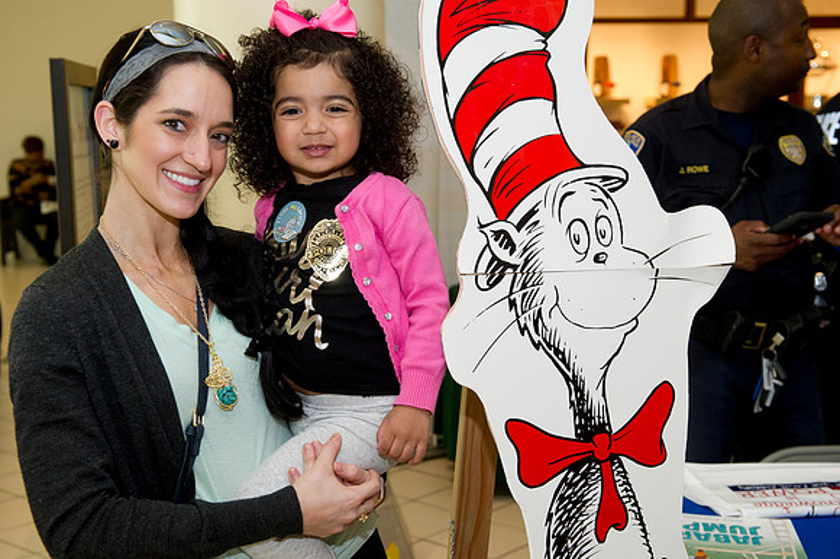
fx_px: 1166
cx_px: 420
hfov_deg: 39.6
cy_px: 280
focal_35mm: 50
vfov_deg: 27.0
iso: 1250
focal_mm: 50
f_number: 5.6
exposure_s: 1/250
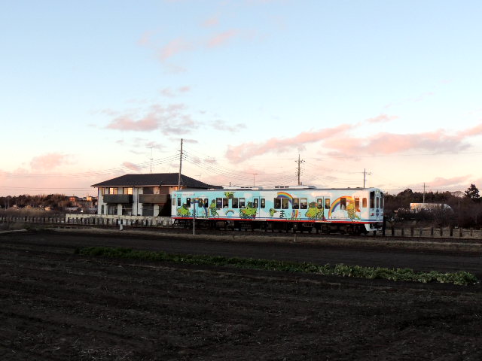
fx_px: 599
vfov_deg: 33.6
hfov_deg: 43.9
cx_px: 241
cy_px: 180
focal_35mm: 43
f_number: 3.8
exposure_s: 1/400
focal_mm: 7.6
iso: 400
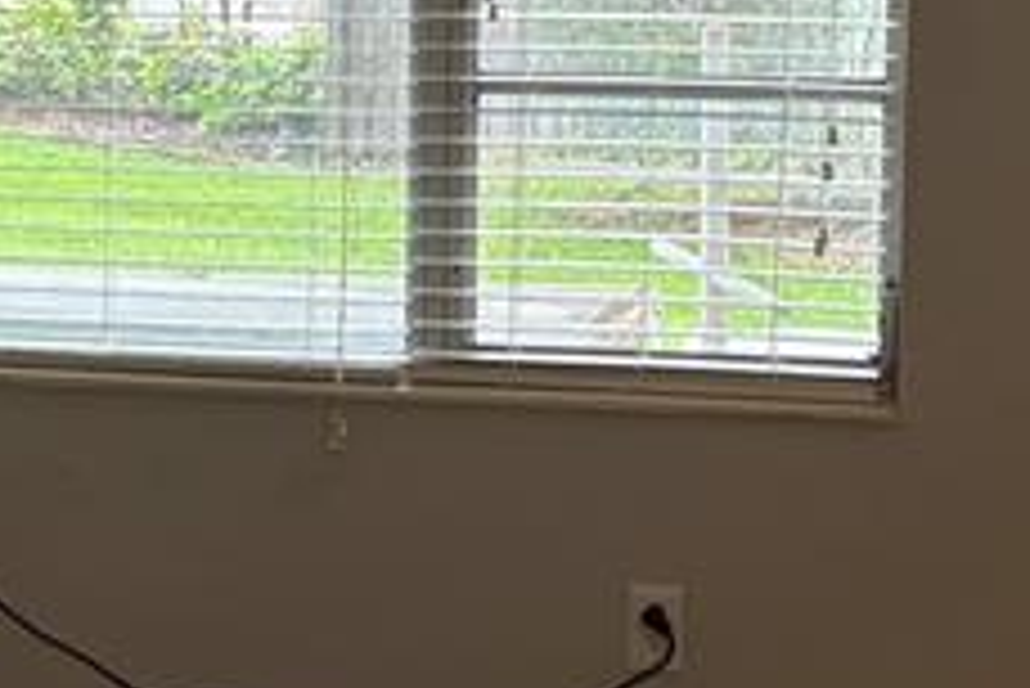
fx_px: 3464
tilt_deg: -7.8
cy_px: 310
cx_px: 346
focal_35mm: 121
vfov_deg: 11.3
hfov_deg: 16.9
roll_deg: +0.3
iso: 160
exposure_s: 1/60
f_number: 1.6
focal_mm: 5.96
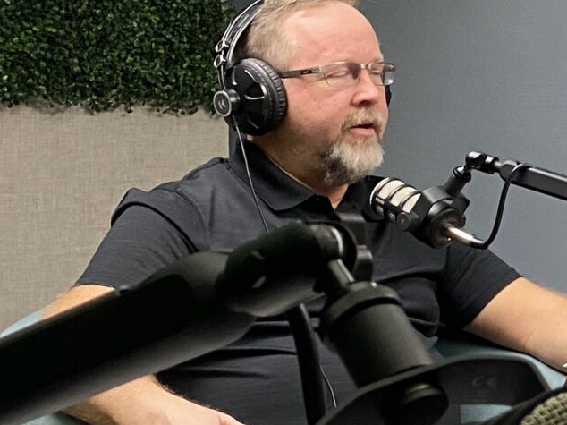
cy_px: 187
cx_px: 983
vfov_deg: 14.1
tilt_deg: -2.1
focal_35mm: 105
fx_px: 1719
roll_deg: -1.1
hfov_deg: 16.2
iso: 320
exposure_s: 1/60
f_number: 1.8
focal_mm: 4.25
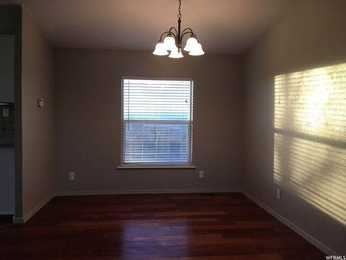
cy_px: 130
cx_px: 173
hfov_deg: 61.7
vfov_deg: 48.2
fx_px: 290
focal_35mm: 29
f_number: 2.2
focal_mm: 4.15
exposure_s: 1/30
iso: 25
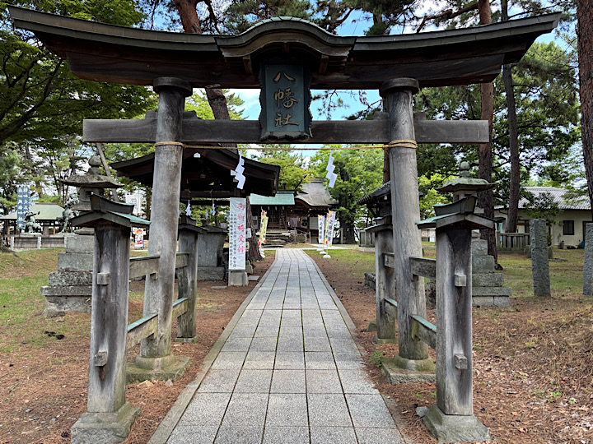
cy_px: 222
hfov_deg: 67.3
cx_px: 296
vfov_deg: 53.1
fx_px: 445
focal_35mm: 26
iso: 40
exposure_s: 1/158
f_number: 1.6
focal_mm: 5.96
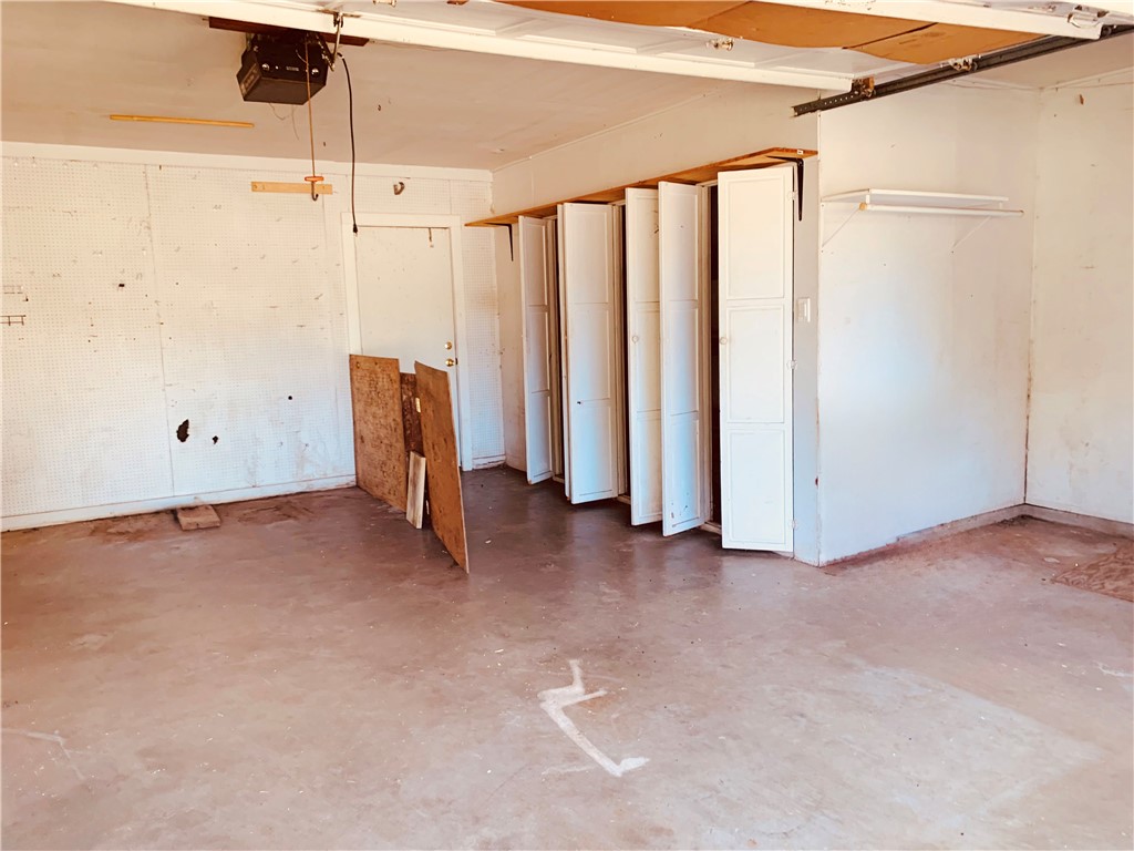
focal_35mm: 26
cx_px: 567
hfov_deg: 67.3
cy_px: 426
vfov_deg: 53.1
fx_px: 852
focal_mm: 4.25
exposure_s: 1/111
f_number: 1.8
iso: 100
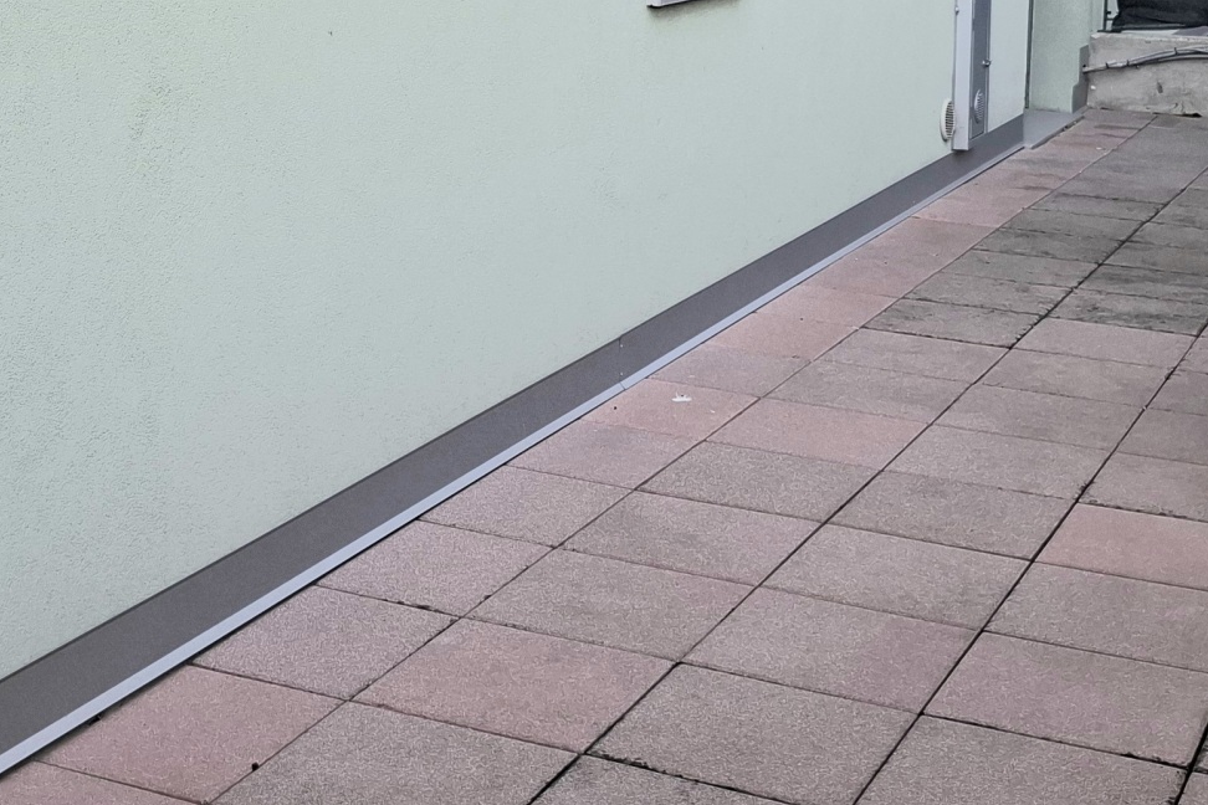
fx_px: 2114
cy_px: 17
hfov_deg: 31.7
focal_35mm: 63
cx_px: 430
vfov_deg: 20.9
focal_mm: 5.54
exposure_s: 1/833
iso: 50
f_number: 1.8
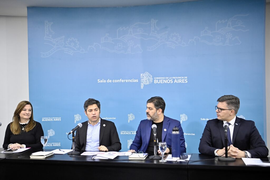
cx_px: 135
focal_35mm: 48
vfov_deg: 28.1
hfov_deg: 41.1
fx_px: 360
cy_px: 90
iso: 3200
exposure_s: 1/400
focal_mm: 48
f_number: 3.2
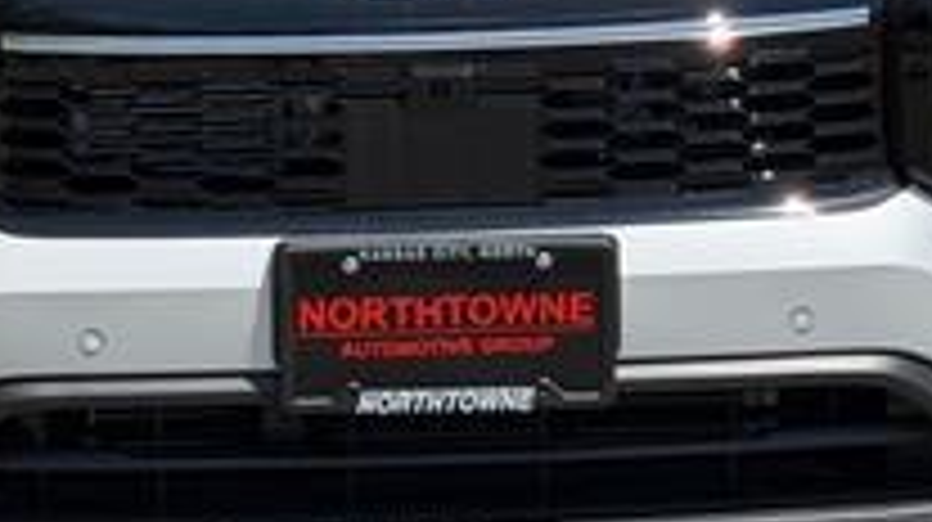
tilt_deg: -7.6
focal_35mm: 162
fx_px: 4000
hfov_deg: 13.2
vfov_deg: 7.4
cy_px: -108
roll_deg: -0.7
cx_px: 239
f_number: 1.78
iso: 80
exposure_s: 1/5587
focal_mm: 6.76
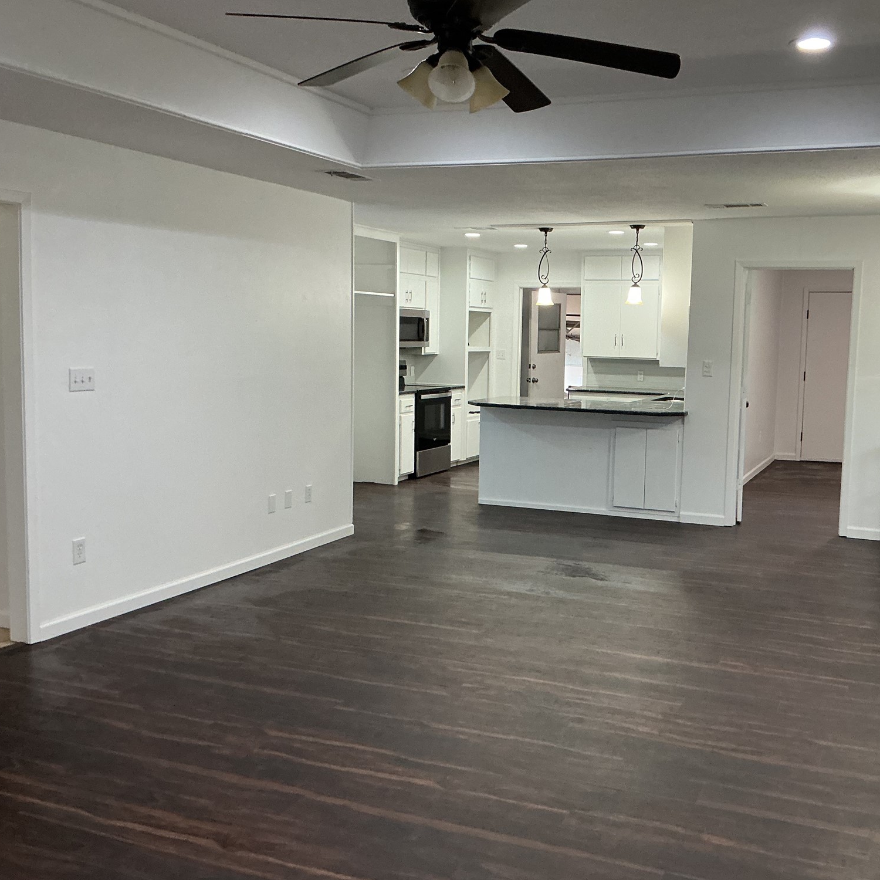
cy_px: 431
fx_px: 1007
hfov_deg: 46.8
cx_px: 546
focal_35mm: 35
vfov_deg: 47.2
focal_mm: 3
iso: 160
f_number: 1.8
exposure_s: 1/60
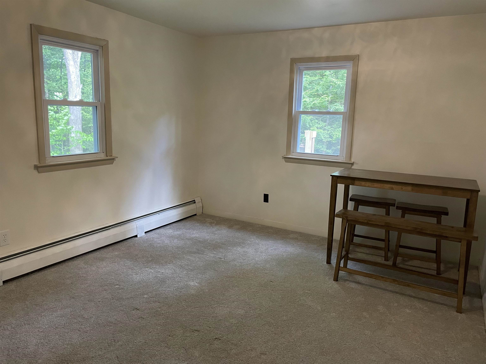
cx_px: 243
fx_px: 365
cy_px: 182
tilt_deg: -10.4
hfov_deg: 67.3
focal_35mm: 26
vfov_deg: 53.1
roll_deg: -1.9
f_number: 1.6
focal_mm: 4.2
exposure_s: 1/60
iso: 400
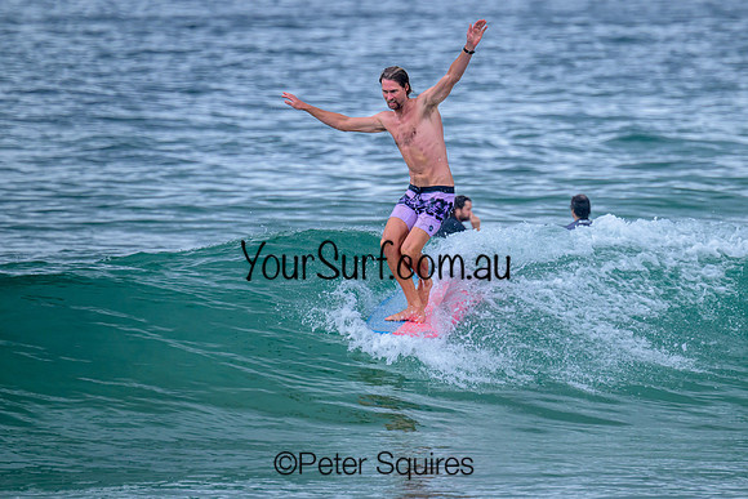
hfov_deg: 3.1
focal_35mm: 658
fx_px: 13671
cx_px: 512
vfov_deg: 2.1
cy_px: 195
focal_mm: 480
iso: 900
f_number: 7.6
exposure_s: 1/2000
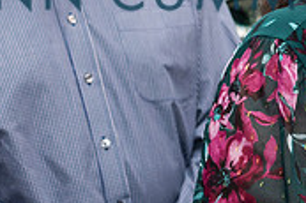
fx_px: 1656
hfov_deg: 10.3
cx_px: 419
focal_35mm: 195
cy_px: -13
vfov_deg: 7.0
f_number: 4
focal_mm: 58
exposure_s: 1/125
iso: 1000
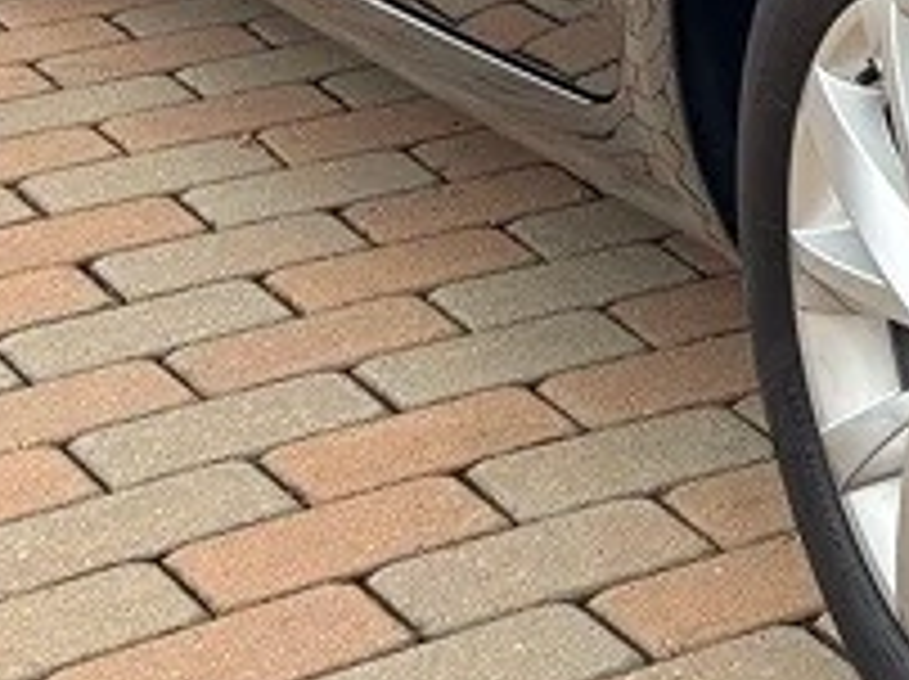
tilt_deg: -11.3
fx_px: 3383
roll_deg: -0.2
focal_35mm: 129
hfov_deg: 13.1
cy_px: -459
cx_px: 1854
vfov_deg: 10.9
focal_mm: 5.96
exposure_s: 1/139
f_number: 1.6
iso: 32
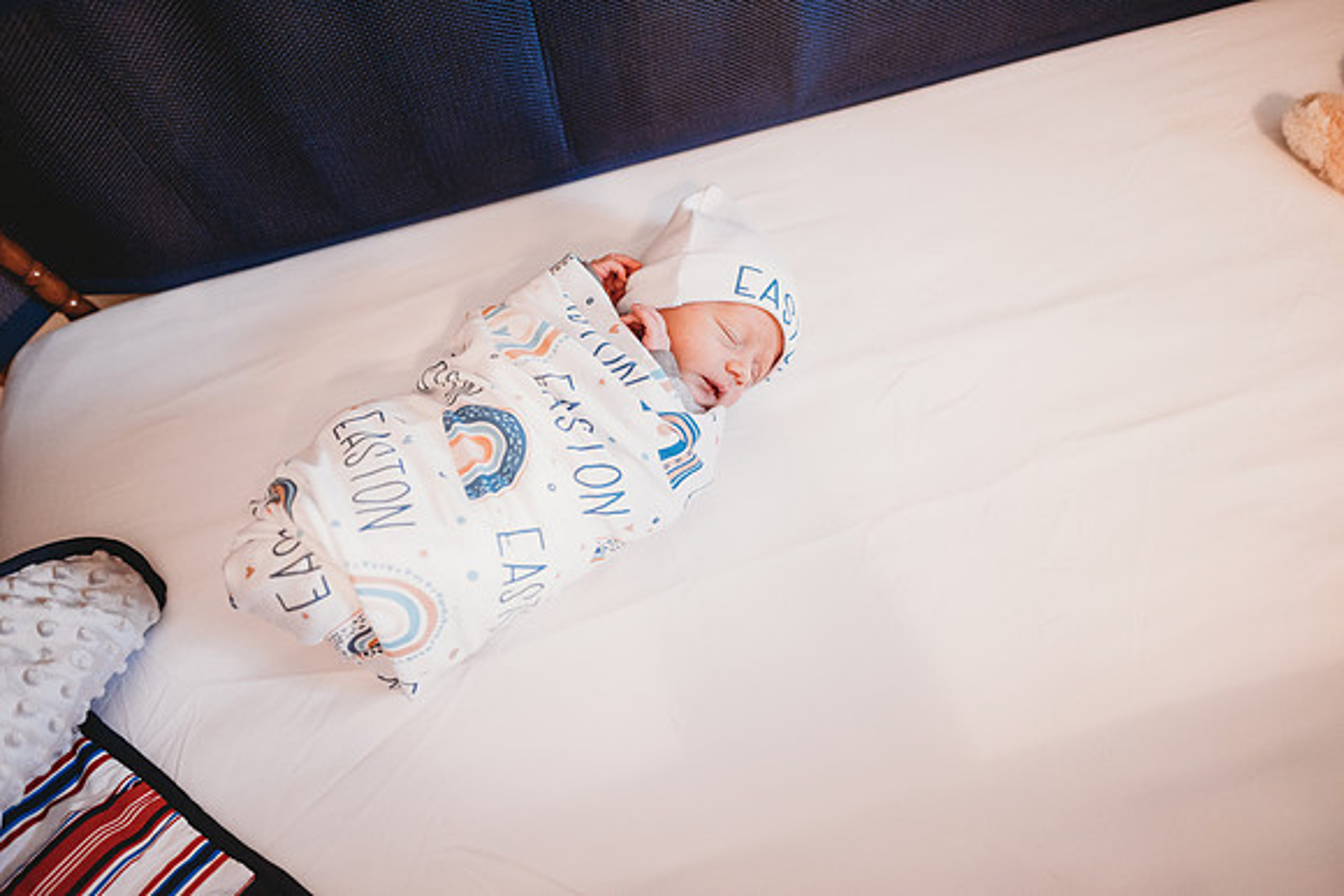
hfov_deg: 73.7
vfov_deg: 53.2
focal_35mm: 24
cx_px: 672
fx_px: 896
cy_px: 448
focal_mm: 24
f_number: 2.2
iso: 1000
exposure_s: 1/160
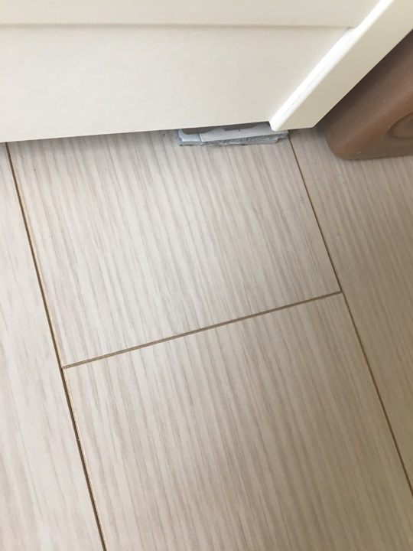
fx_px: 461
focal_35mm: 29
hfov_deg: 48.2
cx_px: 206
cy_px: 276
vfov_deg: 61.7
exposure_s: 1/30
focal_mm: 4.15
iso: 50
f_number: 2.2
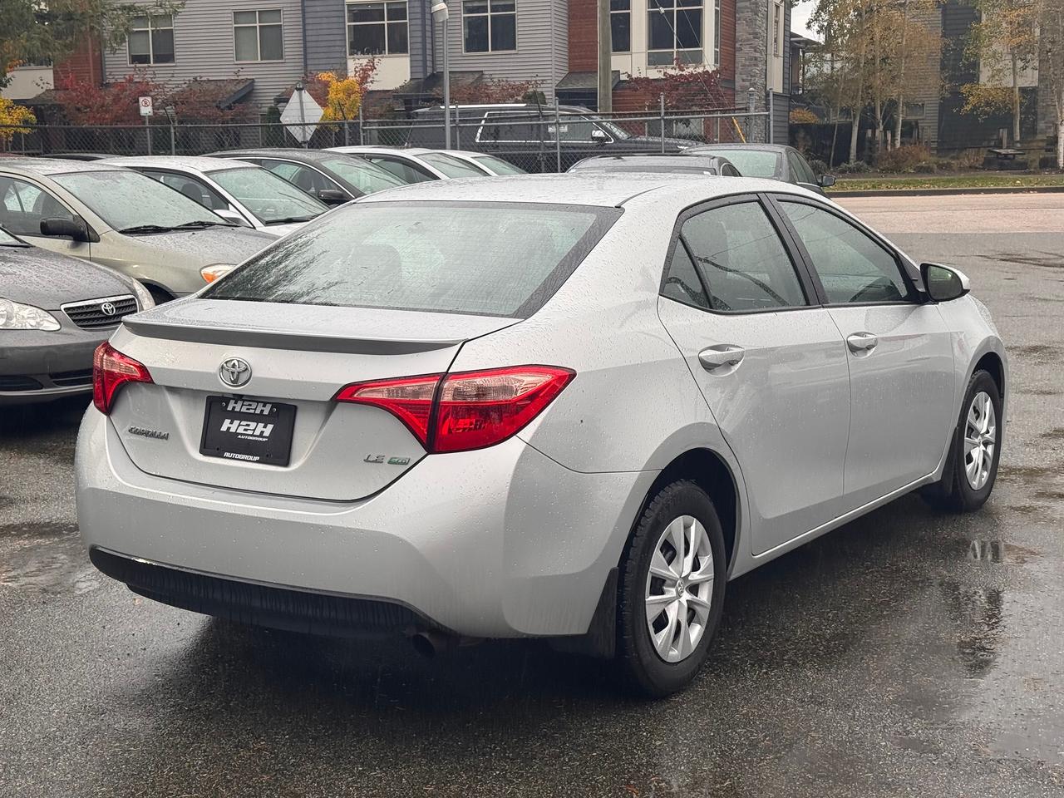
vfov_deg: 30.3
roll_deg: +1.8
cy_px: 399
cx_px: 532
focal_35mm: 48
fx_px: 1475
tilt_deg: -7.1
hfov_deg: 39.7
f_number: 1.78
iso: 64
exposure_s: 1/176
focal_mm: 6.76
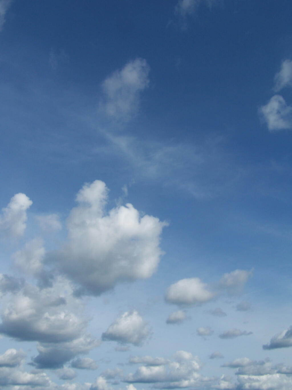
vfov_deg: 49.0
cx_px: 146
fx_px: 427
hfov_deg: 37.7
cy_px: 195
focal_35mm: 38
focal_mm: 6.3
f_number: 5.6
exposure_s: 1/640
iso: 80
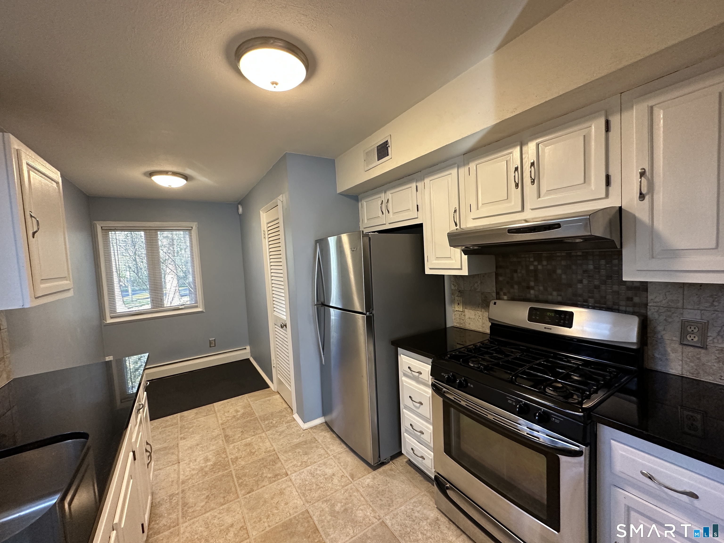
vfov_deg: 85.7
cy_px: 272
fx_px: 293
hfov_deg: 102.1
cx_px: 362
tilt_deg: -3.5
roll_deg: +3.1
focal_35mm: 14
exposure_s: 1/120
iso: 320
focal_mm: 2.22
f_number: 2.2
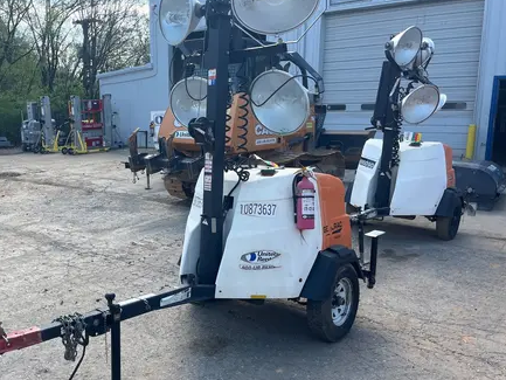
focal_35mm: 33
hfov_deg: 54.8
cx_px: 194
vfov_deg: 42.9
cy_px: 205
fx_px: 483
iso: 50
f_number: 1.6
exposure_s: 1/787
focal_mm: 5.1
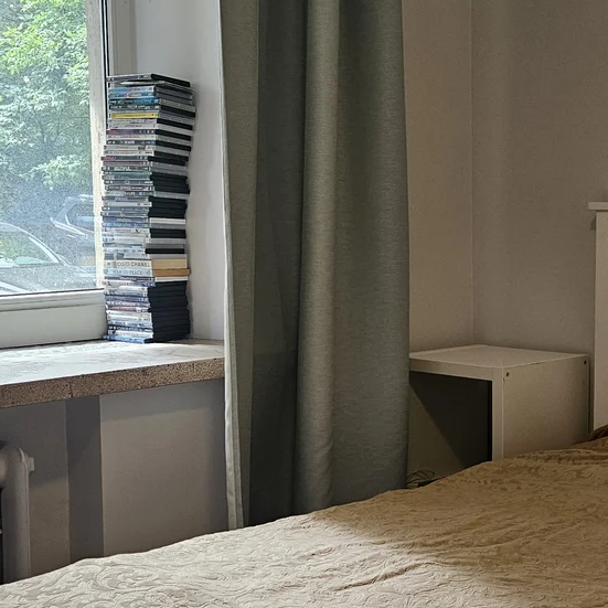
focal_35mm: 59
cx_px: 413
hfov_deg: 28.8
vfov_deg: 29.1
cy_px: 299
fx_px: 1172
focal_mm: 5.4
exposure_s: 1/100
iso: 125
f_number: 1.8
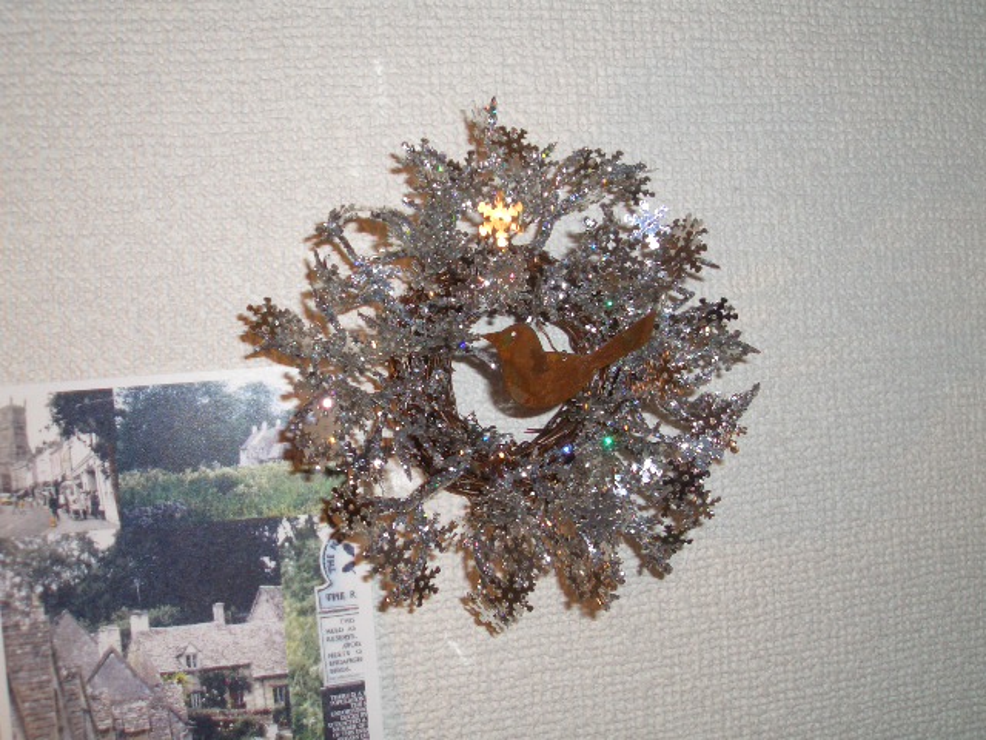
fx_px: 1025
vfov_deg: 39.7
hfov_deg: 51.4
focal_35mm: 36
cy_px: 370
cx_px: 493
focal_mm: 4.8
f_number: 4
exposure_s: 1/40
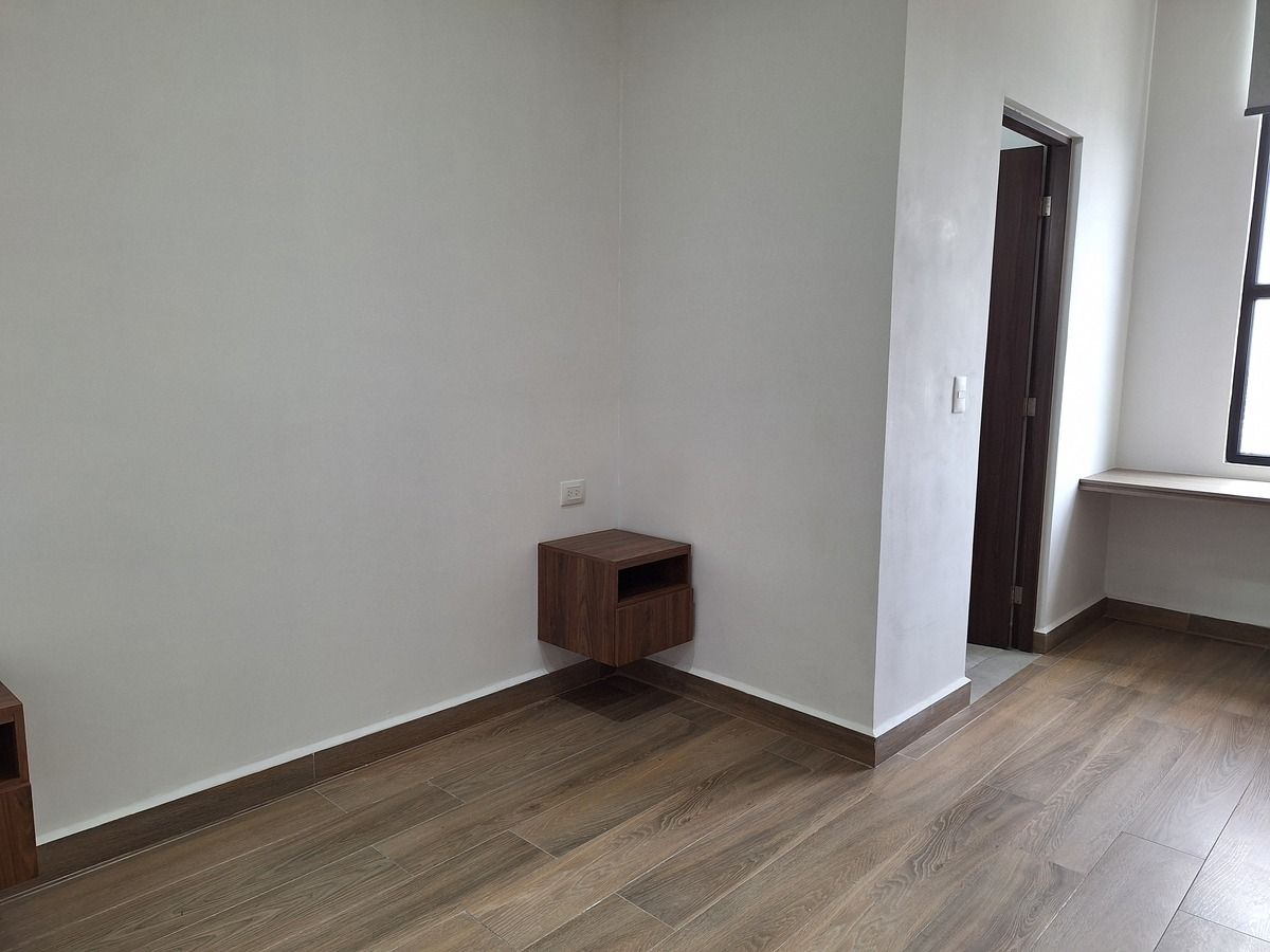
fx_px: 844
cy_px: 476
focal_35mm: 23
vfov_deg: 58.9
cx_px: 635
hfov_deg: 73.9
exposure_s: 1/40
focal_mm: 5.54
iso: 80
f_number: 1.8
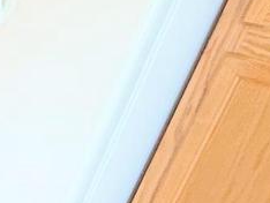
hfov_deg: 14.2
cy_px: 185
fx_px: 671
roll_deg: -3.8
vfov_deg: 16.9
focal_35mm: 86
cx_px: -397
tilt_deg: -26.2
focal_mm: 2.22
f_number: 2.2
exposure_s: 1/60
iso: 200
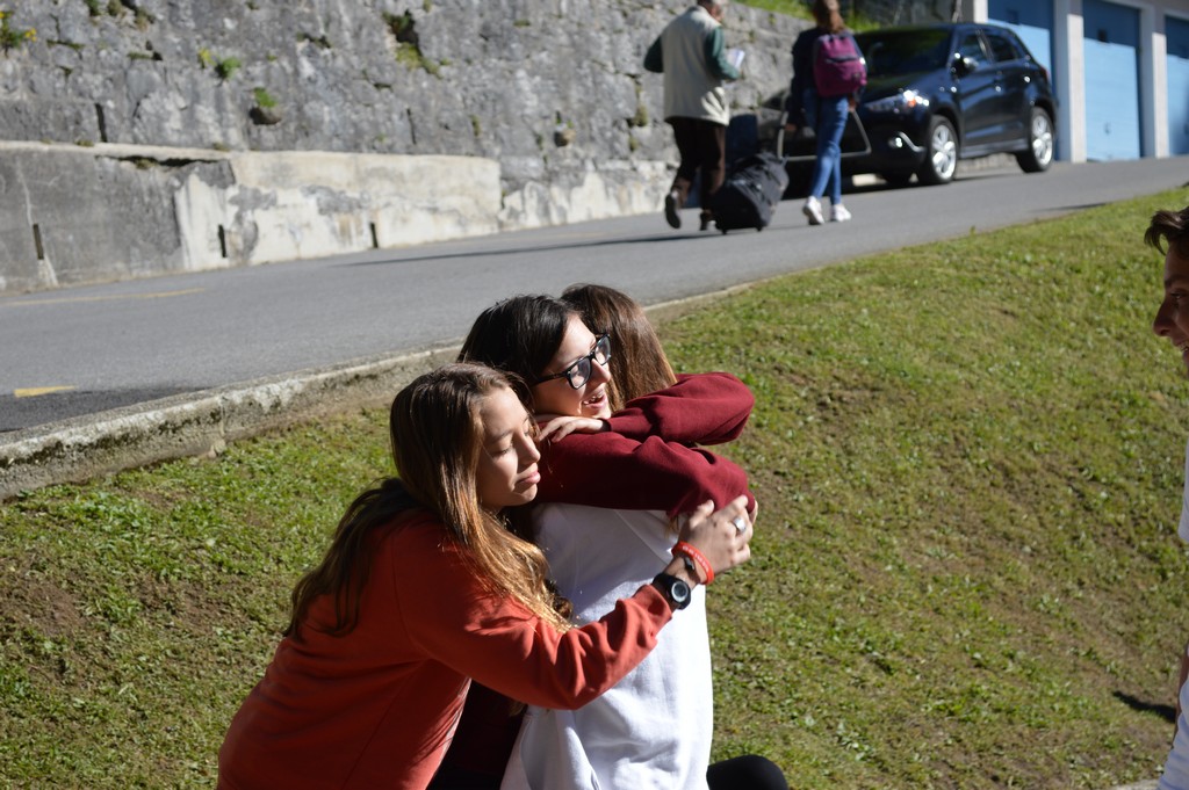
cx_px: 594
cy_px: 395
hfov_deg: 24.6
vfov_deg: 16.5
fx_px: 2723
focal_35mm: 82
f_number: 6.3
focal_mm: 55
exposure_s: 1/320
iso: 100
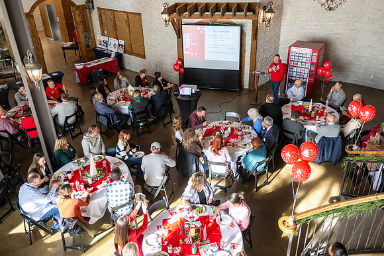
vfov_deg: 42.3
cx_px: 192
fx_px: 331
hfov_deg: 60.3
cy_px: 128
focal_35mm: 31
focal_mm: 31
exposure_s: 1/500
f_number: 2.8
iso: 1250
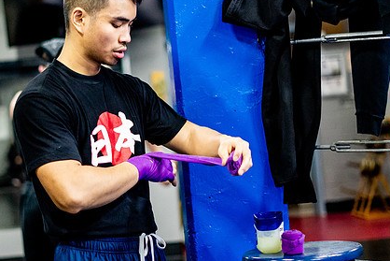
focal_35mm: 104
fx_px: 1127
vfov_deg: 13.2
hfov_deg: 19.6
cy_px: 108
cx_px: 134
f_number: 1.8
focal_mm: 50
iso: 5000
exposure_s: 1/500
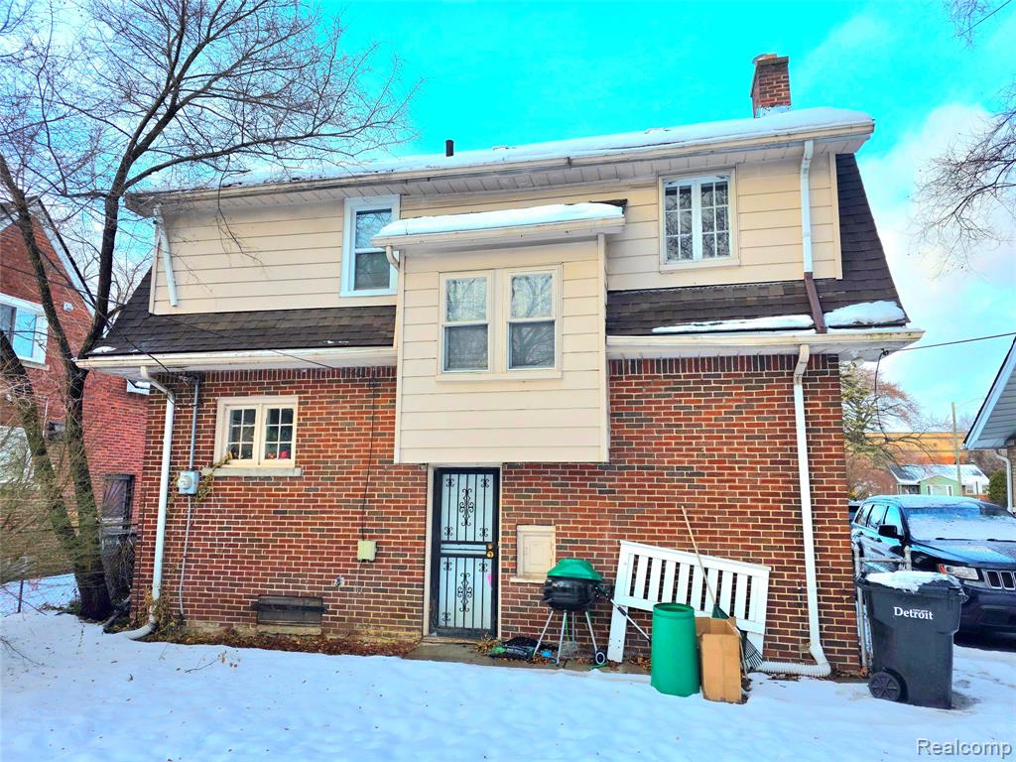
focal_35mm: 23
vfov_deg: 58.9
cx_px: 508
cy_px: 381
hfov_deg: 73.9
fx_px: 675
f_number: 1.7
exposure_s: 1/370
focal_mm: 6.3
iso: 32
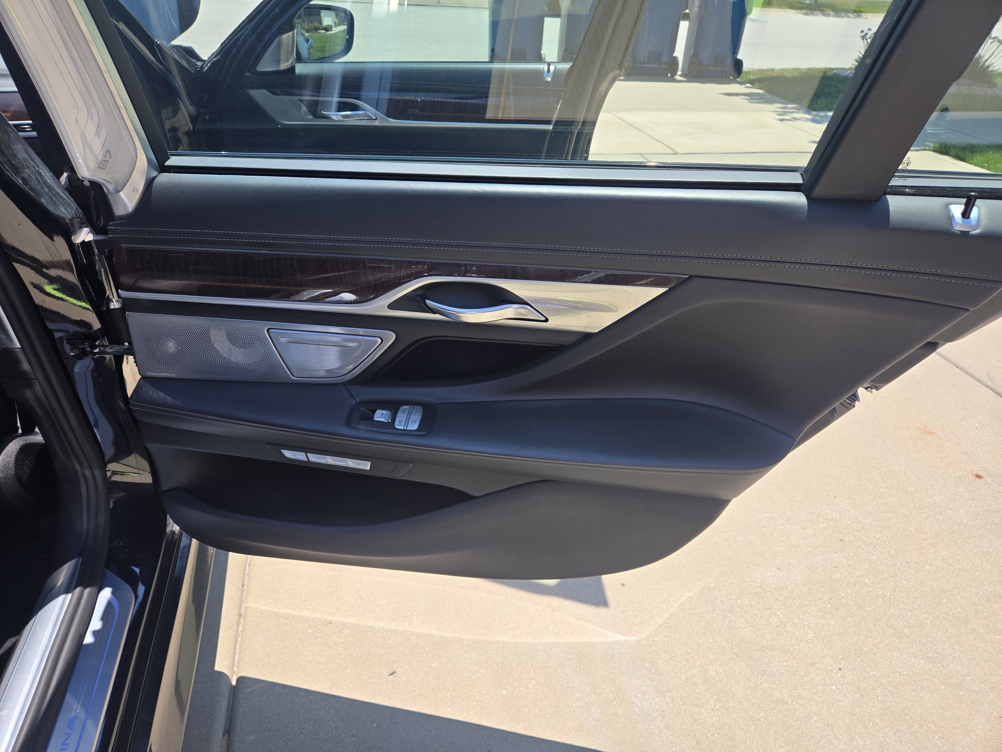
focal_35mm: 23
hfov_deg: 73.9
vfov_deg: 58.9
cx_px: 501
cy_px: 376
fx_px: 666
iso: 25
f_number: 1.8
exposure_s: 1/957
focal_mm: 5.4
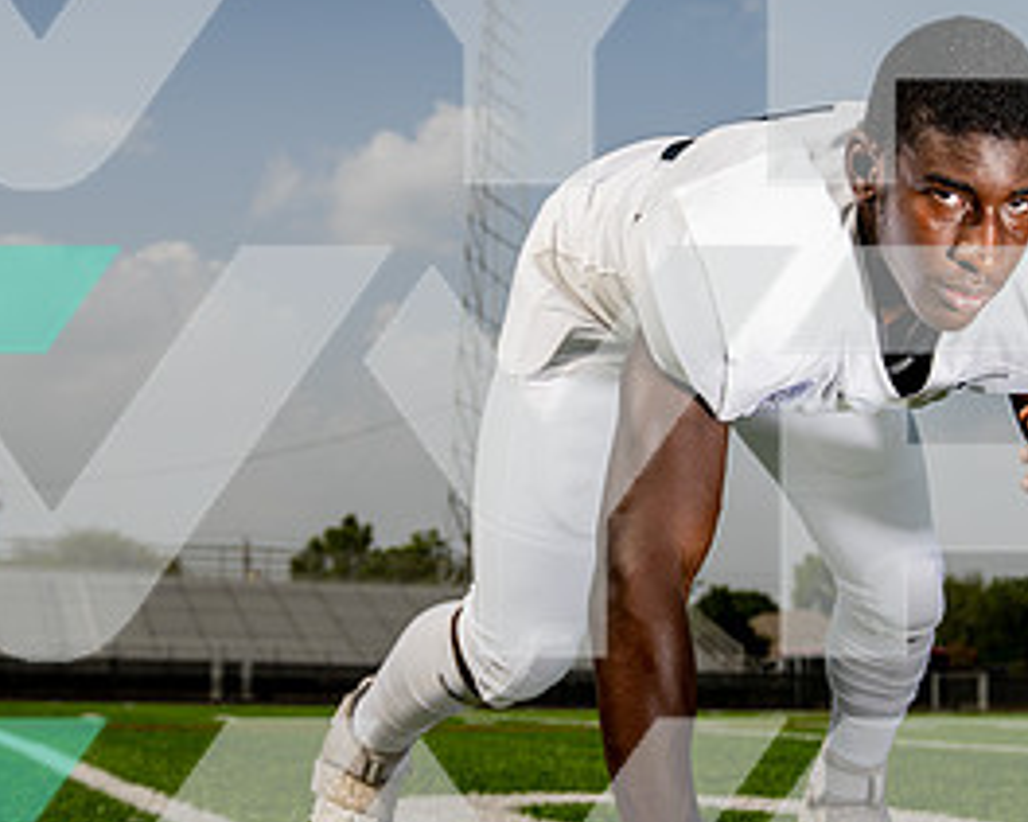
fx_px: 2007
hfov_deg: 28.5
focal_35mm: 66
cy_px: 454
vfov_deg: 23.1
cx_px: 705
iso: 100
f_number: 4.5
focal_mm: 32
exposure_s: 1/1250
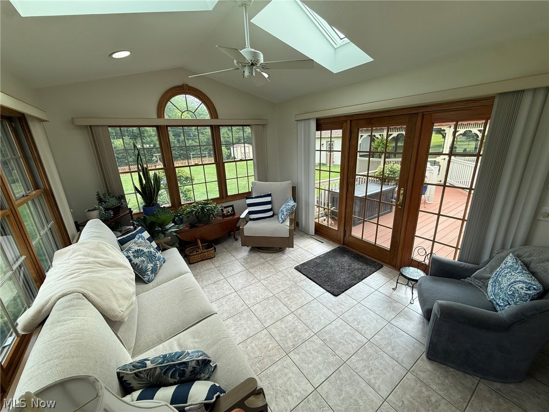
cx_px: 274
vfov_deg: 85.7
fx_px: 222
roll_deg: +2.4
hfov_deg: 102.1
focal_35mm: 14
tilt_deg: -15.7
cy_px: 206
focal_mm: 2.22
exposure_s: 1/155
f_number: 2.2
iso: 50
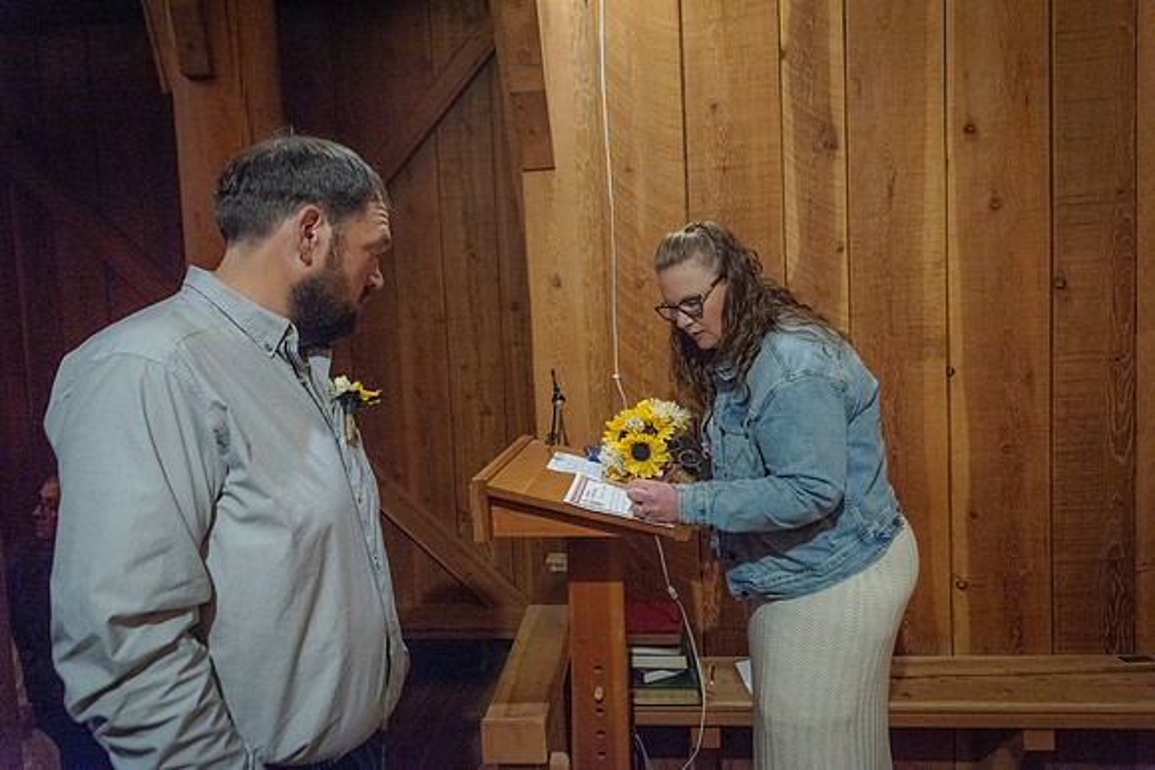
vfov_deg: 53.2
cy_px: 385
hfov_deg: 73.7
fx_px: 770
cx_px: 578
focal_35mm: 24
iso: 5000
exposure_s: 1/125
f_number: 4
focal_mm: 24
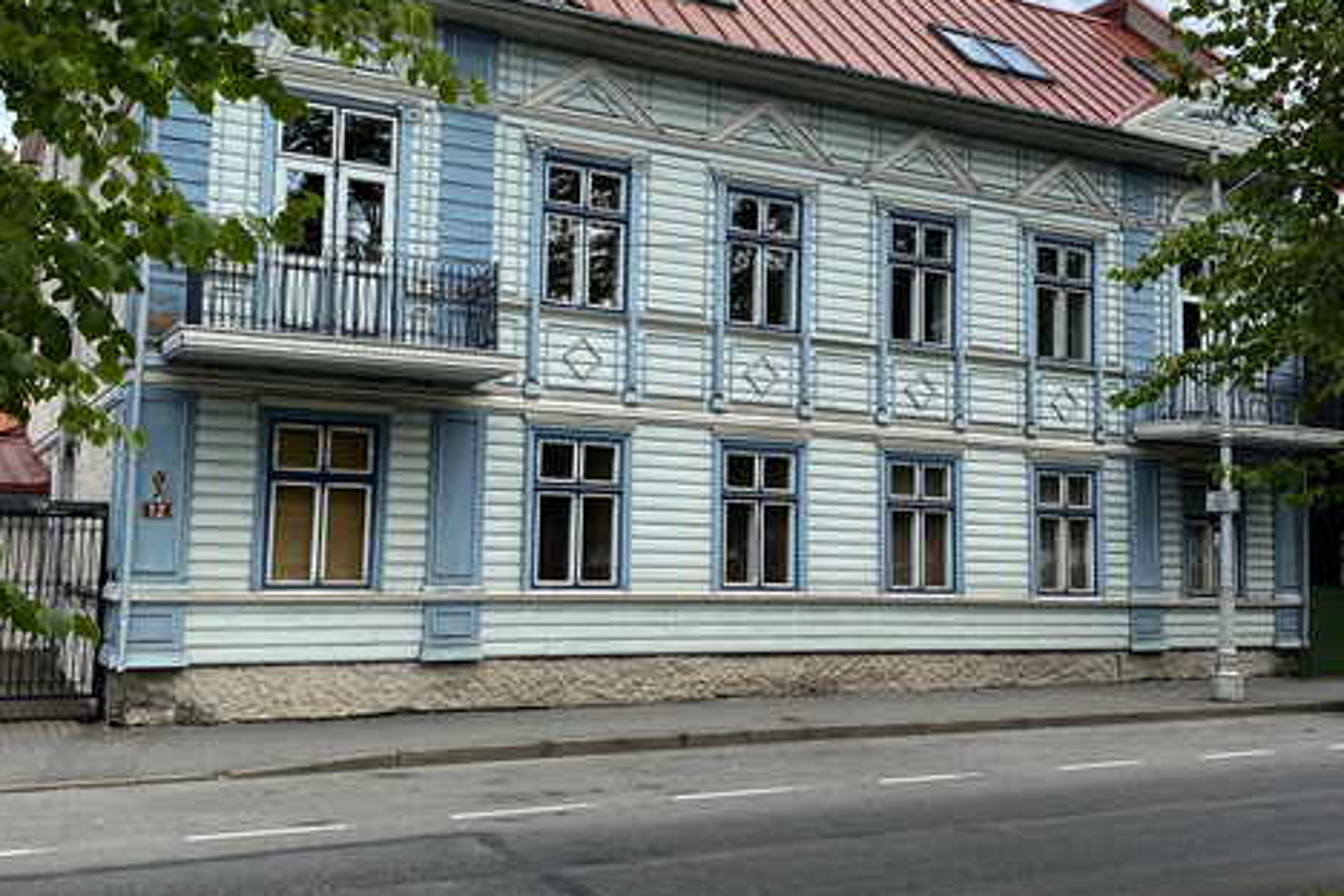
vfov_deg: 35.9
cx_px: 678
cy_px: 425
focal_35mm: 37
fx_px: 1381
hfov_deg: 51.9
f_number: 1.8
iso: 32
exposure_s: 1/2028
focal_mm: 4.25
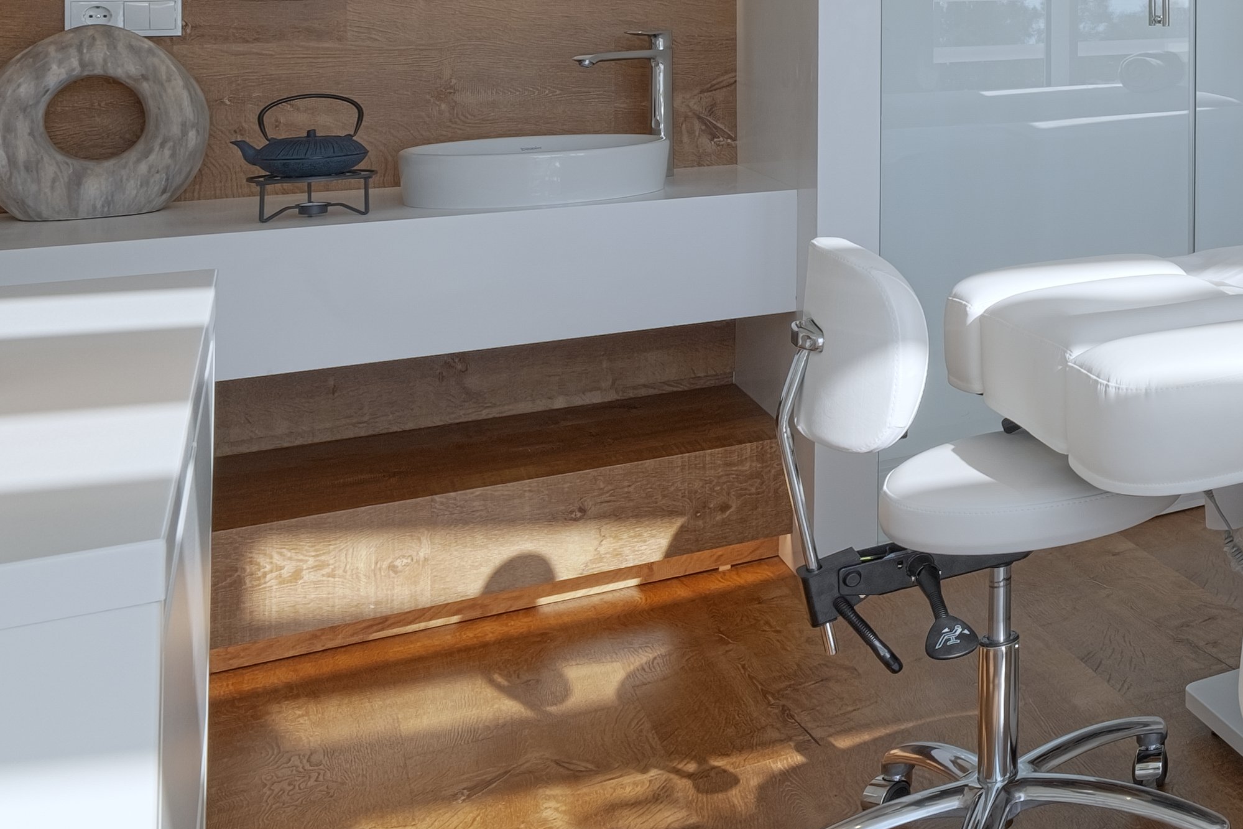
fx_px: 1588
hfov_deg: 30.6
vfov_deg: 27.7
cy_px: 17
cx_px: 1717
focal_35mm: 46
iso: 160
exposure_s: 1/5
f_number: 8
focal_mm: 9.9
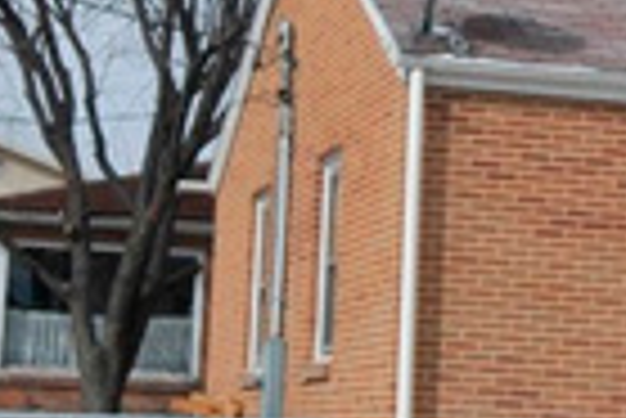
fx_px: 2646
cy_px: 187
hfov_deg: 13.5
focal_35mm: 152
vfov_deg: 9.1
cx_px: 302
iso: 200
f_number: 8
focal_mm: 22
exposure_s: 1/800
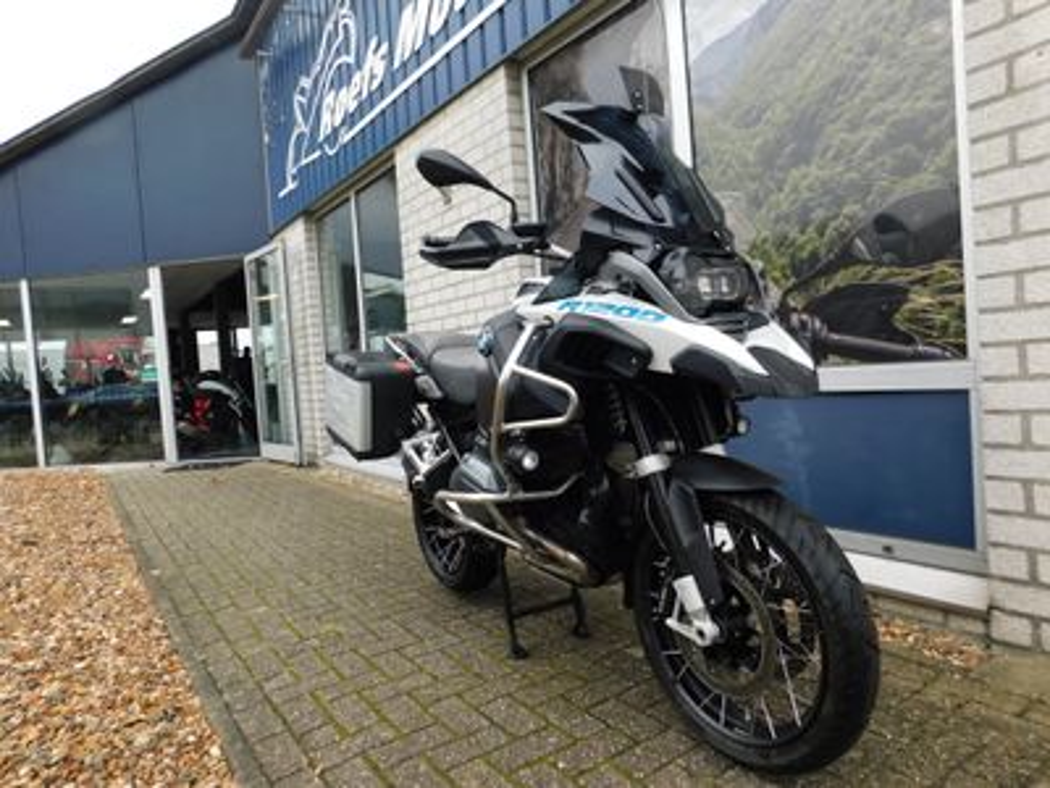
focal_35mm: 23
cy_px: 394
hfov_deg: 73.9
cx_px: 525
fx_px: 698
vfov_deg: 58.9
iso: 125
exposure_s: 1/200
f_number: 3
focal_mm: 4
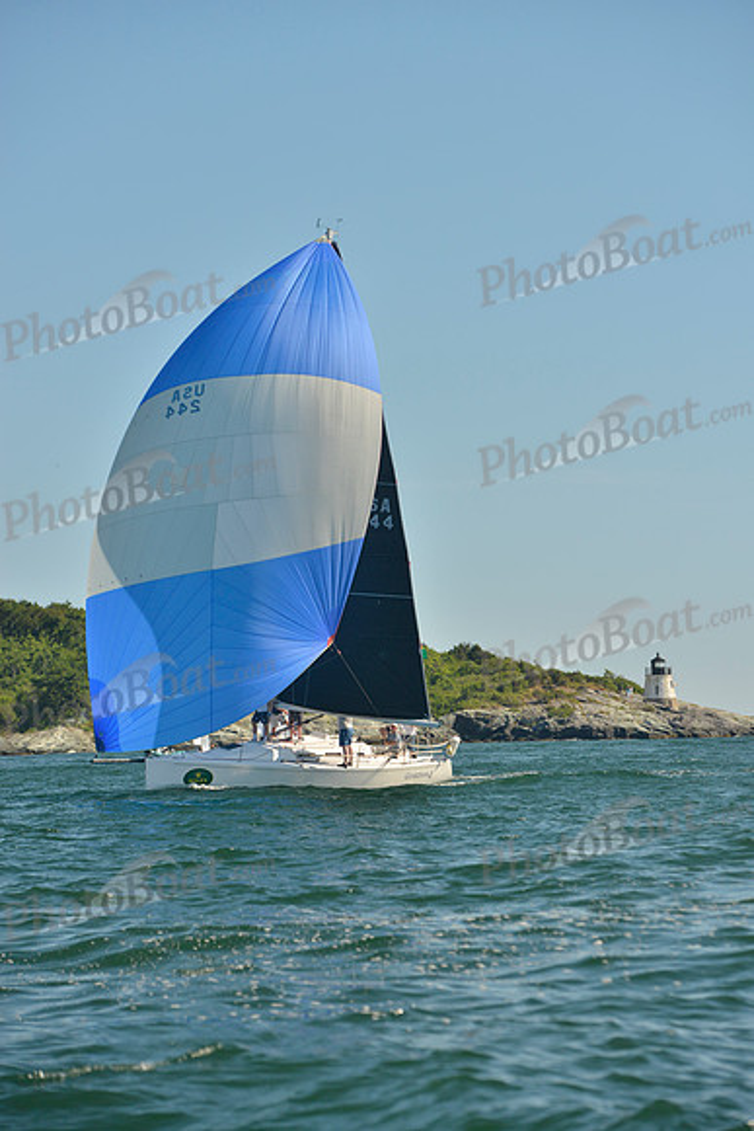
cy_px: 566
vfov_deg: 18.3
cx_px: 377
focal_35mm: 112
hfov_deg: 12.2
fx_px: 3516
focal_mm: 112
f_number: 5.6
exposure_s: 1/1250
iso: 400
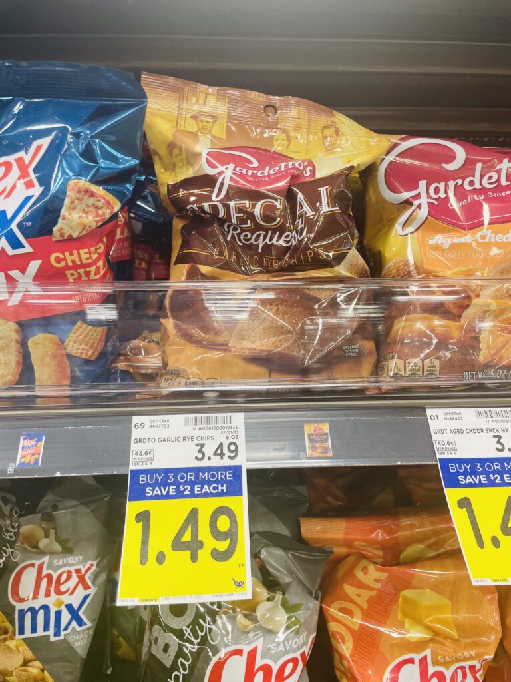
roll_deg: +1.1
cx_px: 256
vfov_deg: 67.3
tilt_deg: -4.4
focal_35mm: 26
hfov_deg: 53.1
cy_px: 341
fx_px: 512
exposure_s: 1/60
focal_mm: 4.2
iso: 64
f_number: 1.6
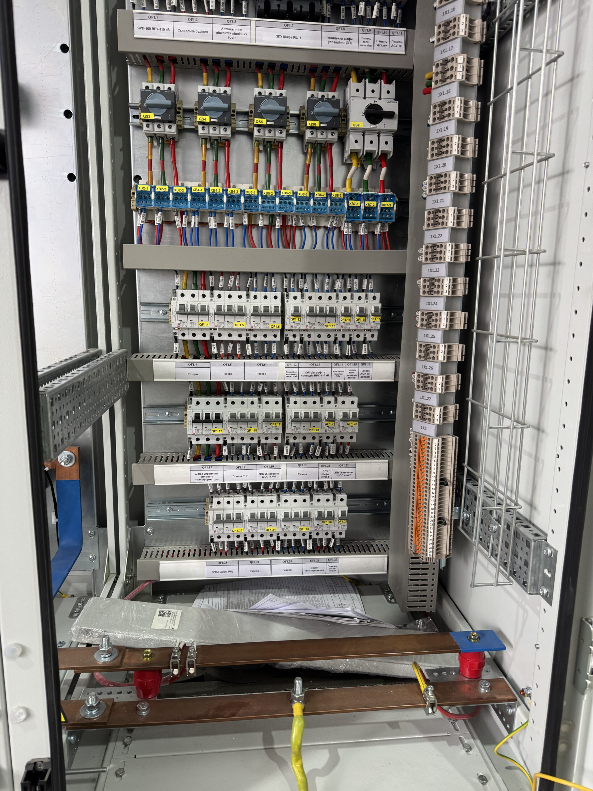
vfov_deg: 71.6
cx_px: 296
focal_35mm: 24
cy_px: 396
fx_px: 548
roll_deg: -2.3
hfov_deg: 56.8
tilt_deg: -11.0
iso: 200
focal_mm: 6.76
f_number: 1.78
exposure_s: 1/50
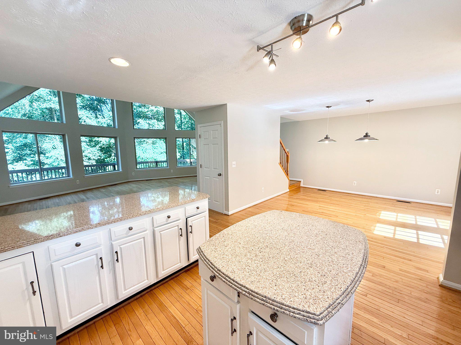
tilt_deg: -7.7
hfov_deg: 102.1
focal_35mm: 14
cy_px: 172
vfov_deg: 85.7
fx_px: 186
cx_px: 230
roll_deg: +0.6
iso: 100
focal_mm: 2.22
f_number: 2.2
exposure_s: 1/120
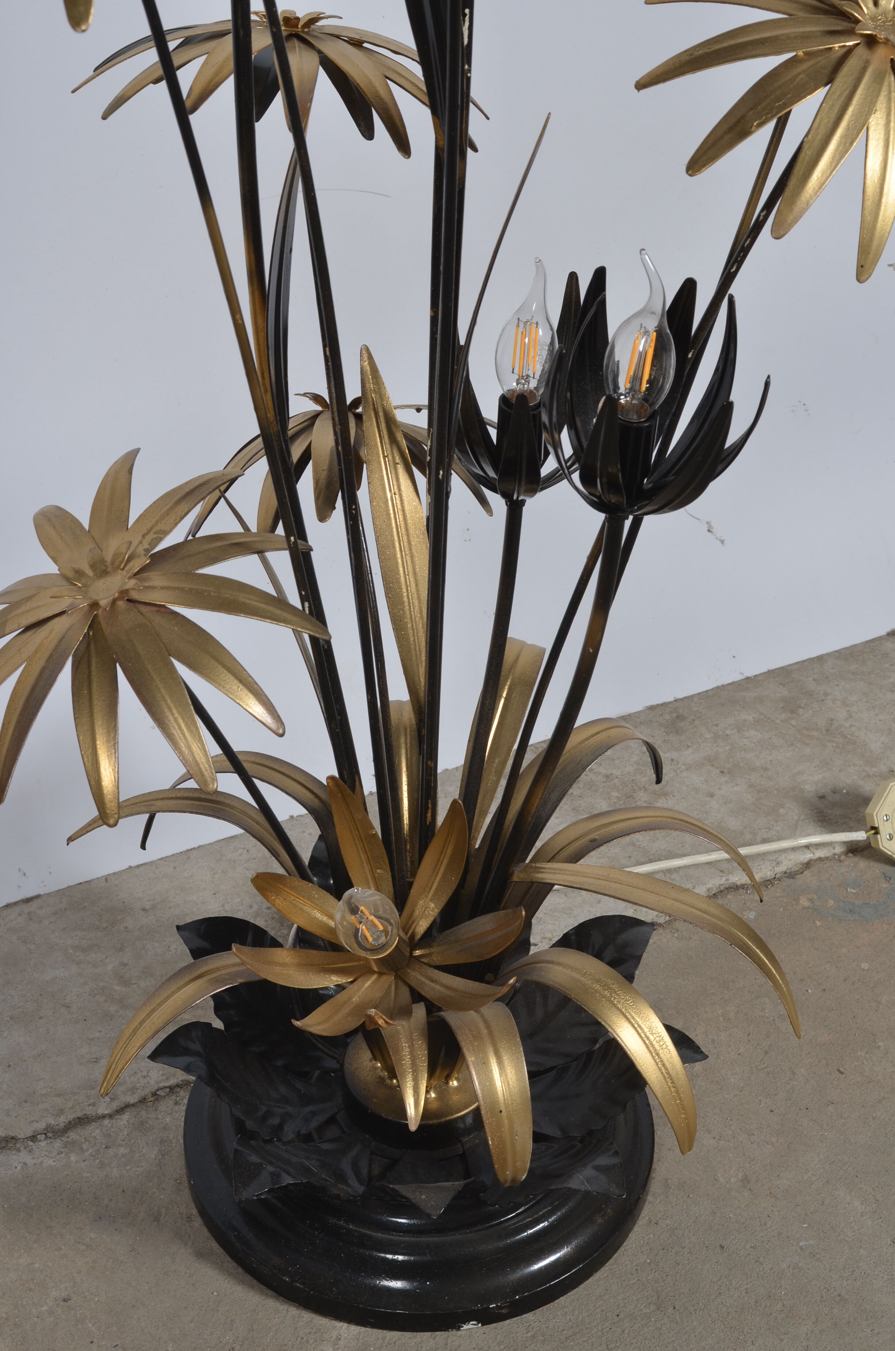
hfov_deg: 18.1
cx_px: 448
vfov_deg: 27.0
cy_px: 676
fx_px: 2809
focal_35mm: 75
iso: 100
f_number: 11
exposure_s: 1/125
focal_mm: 50
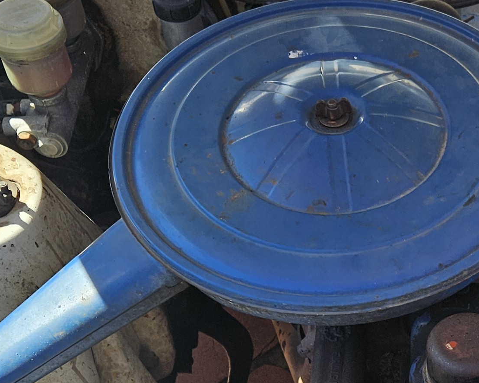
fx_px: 1148
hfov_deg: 22.7
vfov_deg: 18.5
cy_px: 382
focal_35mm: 81
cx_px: 471
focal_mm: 5.4
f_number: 1.8
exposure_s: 1/556
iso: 25
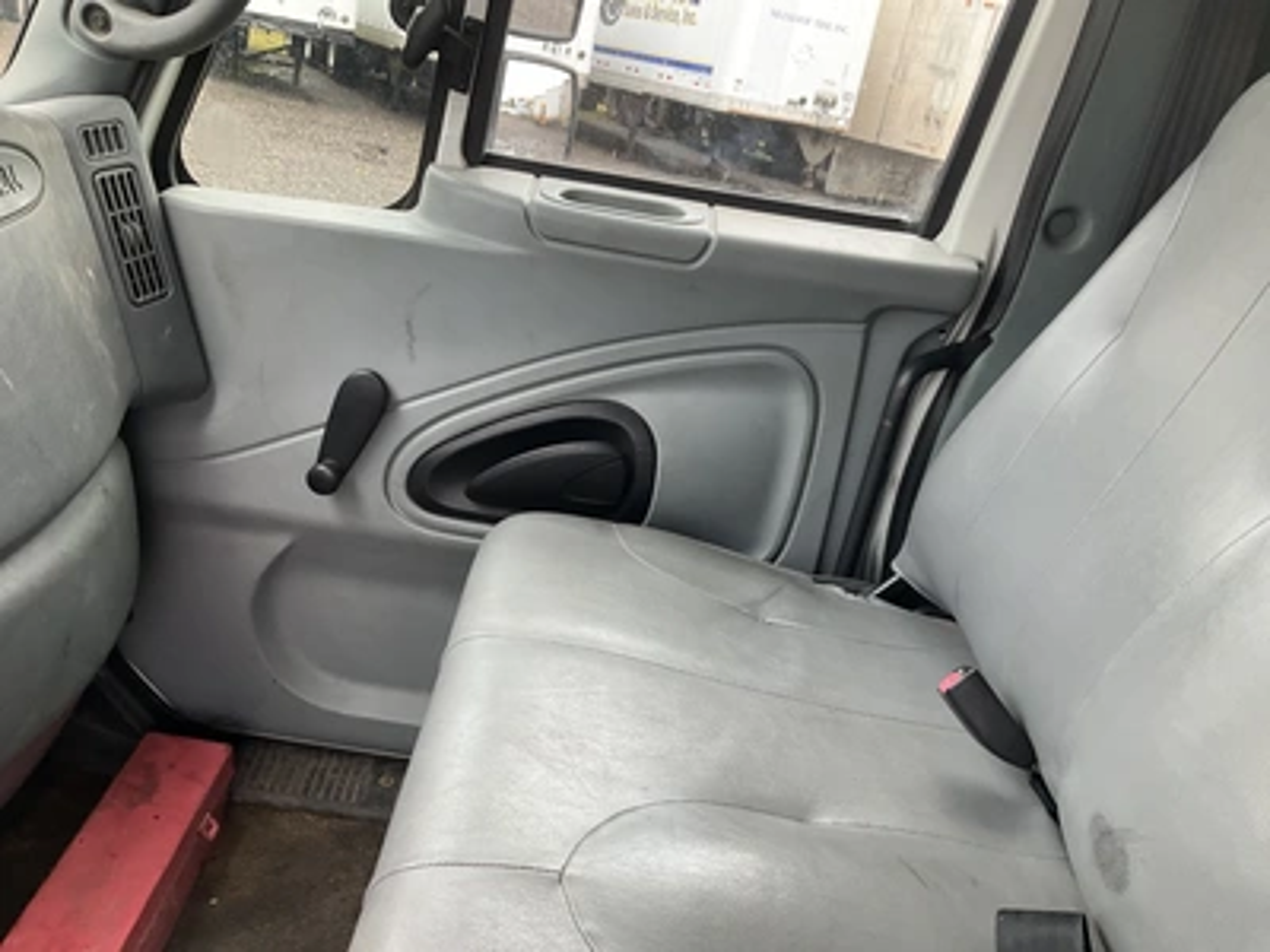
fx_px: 1064
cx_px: 635
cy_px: 476
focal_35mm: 29
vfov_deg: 48.2
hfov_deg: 61.7
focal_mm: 3
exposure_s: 1/122
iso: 40
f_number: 1.8
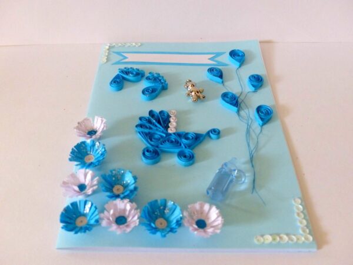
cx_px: 176
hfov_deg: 52.6
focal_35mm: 35
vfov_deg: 40.7
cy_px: 132
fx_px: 357
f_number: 2.8
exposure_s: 1/50
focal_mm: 6.3
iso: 400
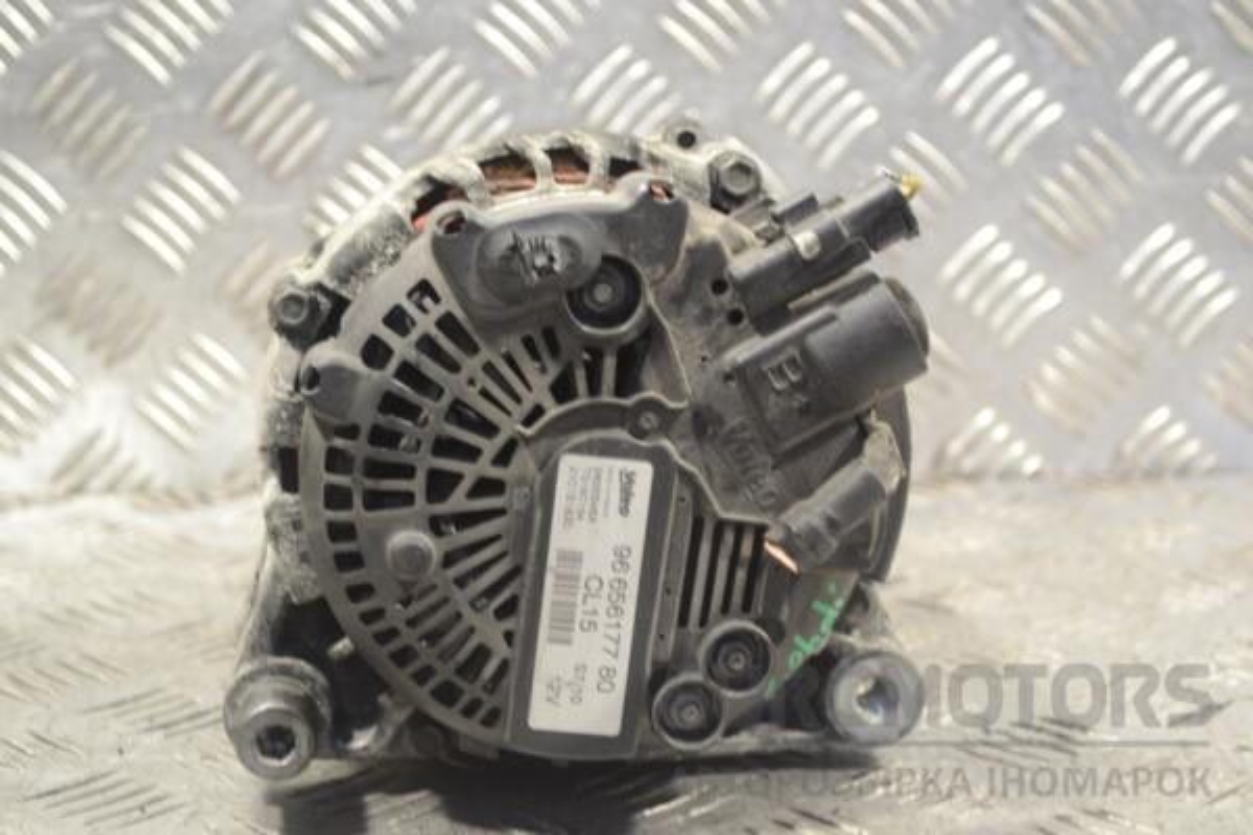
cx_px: 626
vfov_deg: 19.7
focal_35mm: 69
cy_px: 418
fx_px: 2401
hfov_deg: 29.2
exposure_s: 1/30
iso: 560
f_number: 5.3
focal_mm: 46
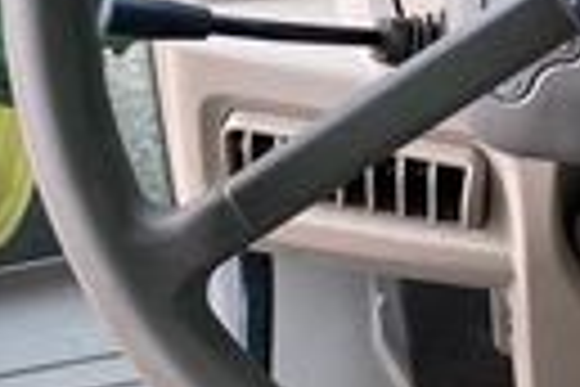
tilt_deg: -38.6
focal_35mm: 124
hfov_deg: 16.2
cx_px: 578
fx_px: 1998
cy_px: -225
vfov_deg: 10.6
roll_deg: -0.1
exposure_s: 1/228
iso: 20
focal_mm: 3.99
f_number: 1.8
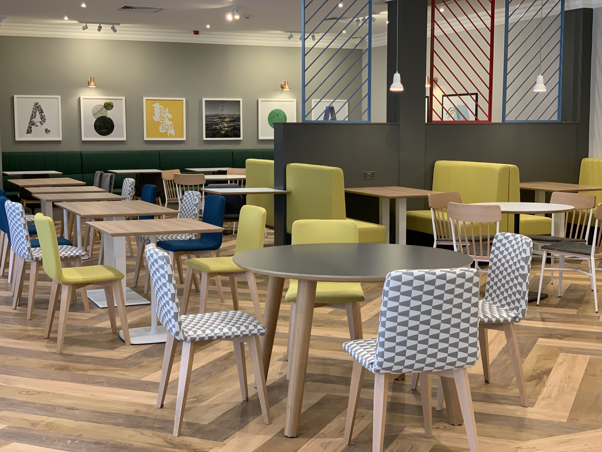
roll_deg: -1.2
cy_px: 226
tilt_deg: -4.8
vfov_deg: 28.0
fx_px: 904
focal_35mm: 52
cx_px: 301
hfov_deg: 36.8
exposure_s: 1/50
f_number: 2.4
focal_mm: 6
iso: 125
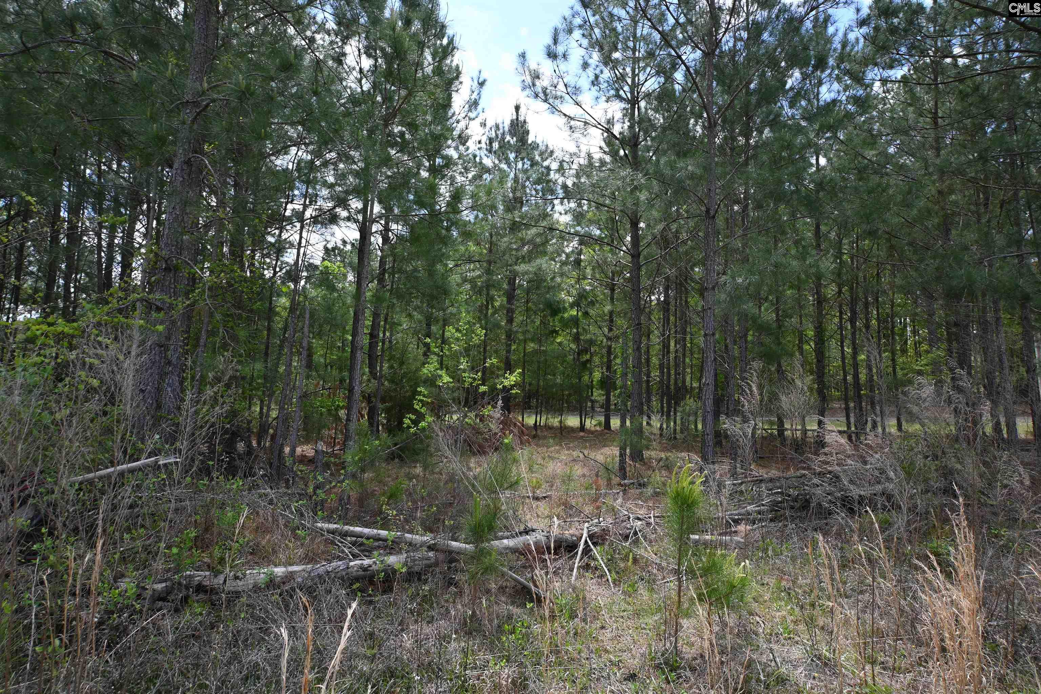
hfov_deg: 90.0
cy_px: 347
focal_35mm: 18
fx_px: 520
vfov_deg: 67.4
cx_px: 520
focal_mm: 12
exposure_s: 1/250
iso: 110
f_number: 5.6
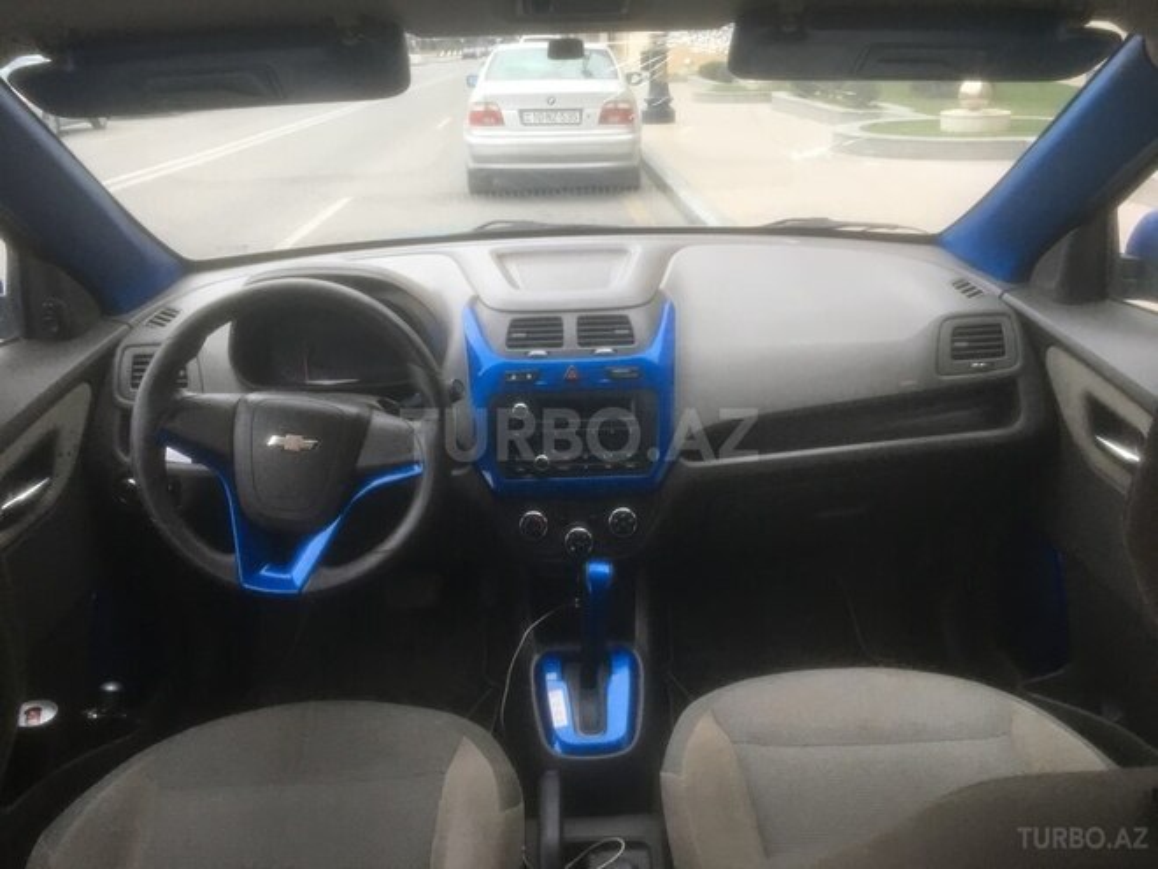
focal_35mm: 29
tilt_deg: -22.3
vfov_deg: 48.2
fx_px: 970
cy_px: 434
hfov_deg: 61.7
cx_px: 579
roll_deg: +2.1
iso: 50
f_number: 2.2
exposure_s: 1/33
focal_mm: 4.15
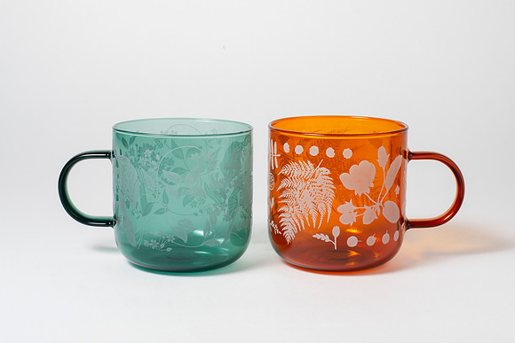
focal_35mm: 63
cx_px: 258
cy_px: 163
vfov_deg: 21.6
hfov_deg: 32.0
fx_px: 899
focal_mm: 50
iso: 200
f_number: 14
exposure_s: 1/200
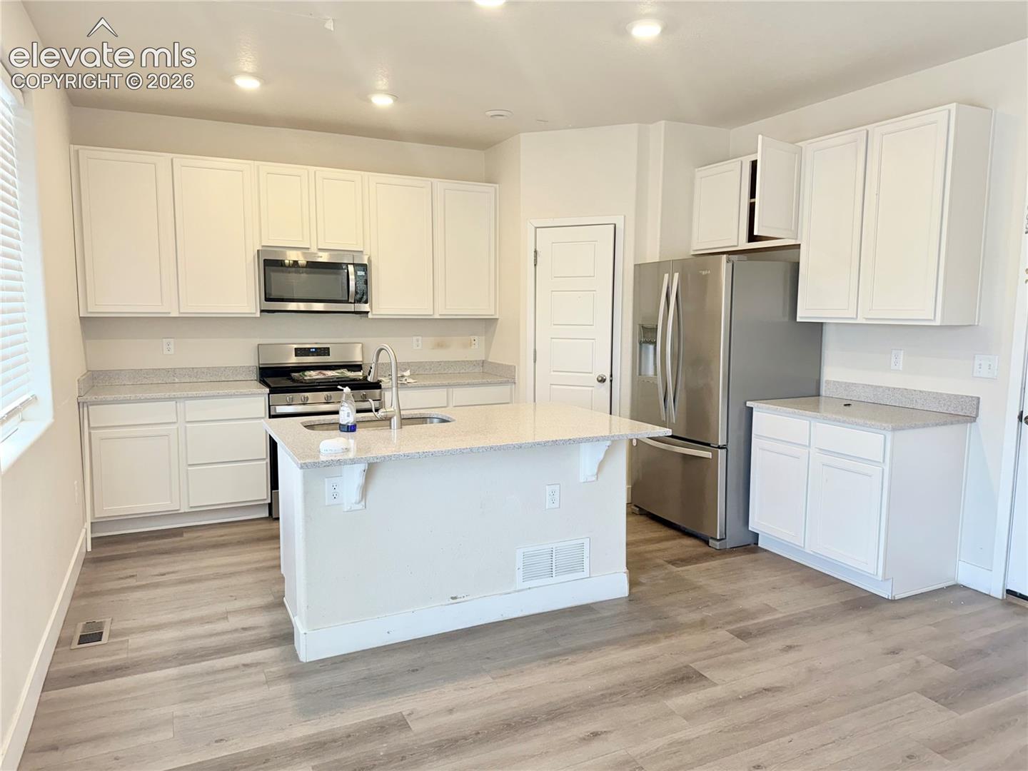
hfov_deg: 71.6
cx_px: 514
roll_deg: -0.1
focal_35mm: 24
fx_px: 713
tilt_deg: -6.4
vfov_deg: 56.8
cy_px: 386
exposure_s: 1/120
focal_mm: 6.76
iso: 125
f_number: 1.78
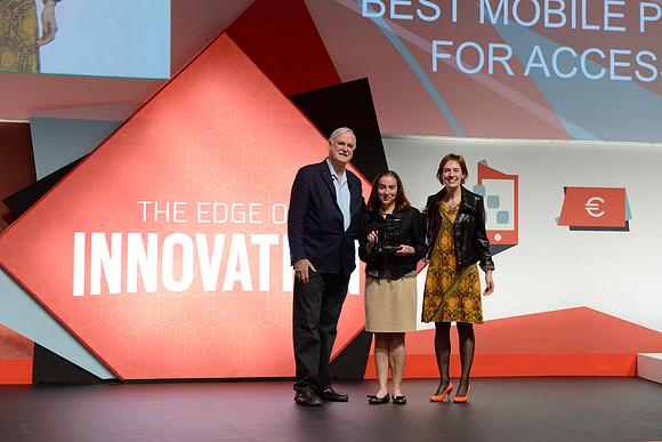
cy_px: 221
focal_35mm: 70
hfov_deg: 28.8
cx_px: 331
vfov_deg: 19.5
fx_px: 1287
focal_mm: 70
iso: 2500
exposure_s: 1/125
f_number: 8
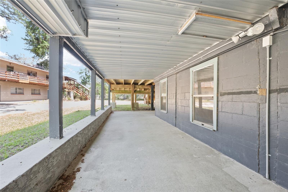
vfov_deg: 81.2
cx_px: 144
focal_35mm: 14
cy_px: 96
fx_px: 112
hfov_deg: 104.3
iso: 400
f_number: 7.1
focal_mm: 14
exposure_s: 1/10
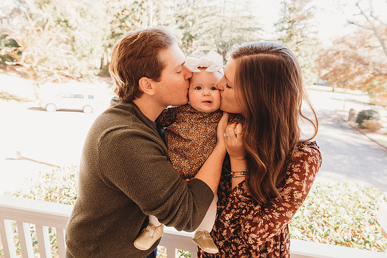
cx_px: 194
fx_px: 258
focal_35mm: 24
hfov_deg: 73.7
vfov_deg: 53.2
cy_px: 129
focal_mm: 24
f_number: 4.5
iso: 400
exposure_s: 1/160
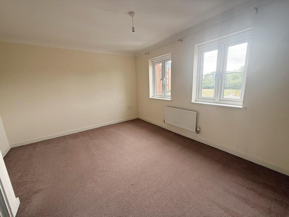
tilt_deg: -12.1
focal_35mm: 14
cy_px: 108
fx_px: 117
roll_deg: +2.1
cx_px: 144
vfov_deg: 85.7
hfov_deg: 102.1
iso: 125
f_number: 2.2
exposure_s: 1/99
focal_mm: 2.22
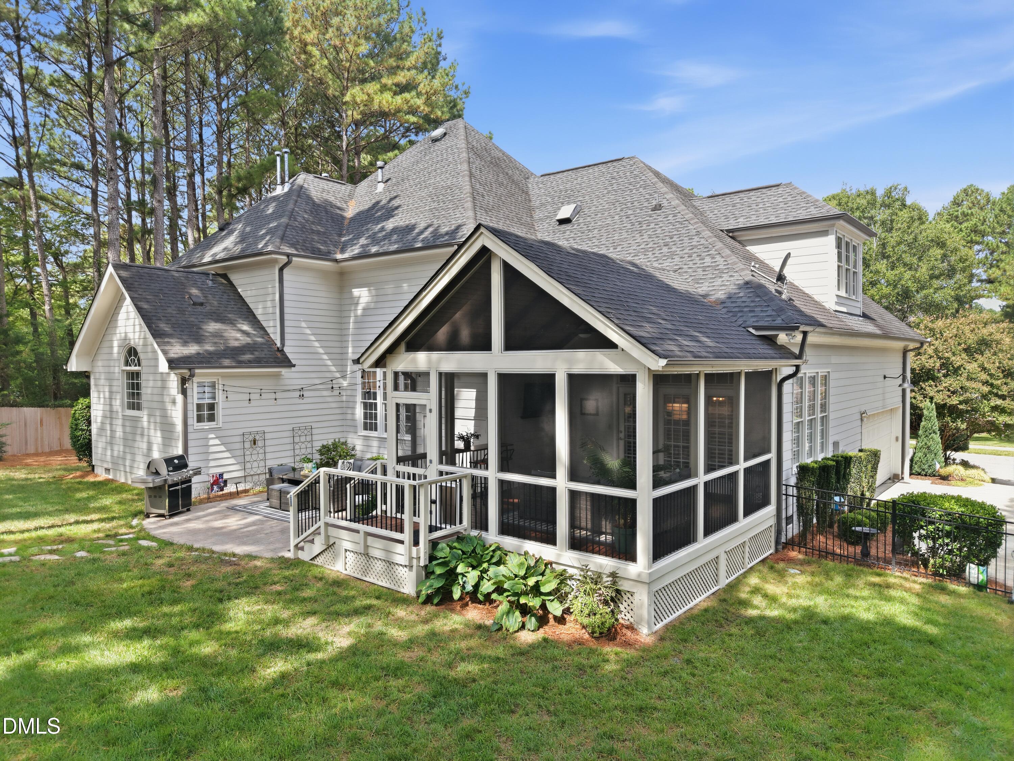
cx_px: 507
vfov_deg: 56.8
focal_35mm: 24
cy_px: 380
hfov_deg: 71.6
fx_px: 703
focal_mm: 8.7
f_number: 1.8
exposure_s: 1/500
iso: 100
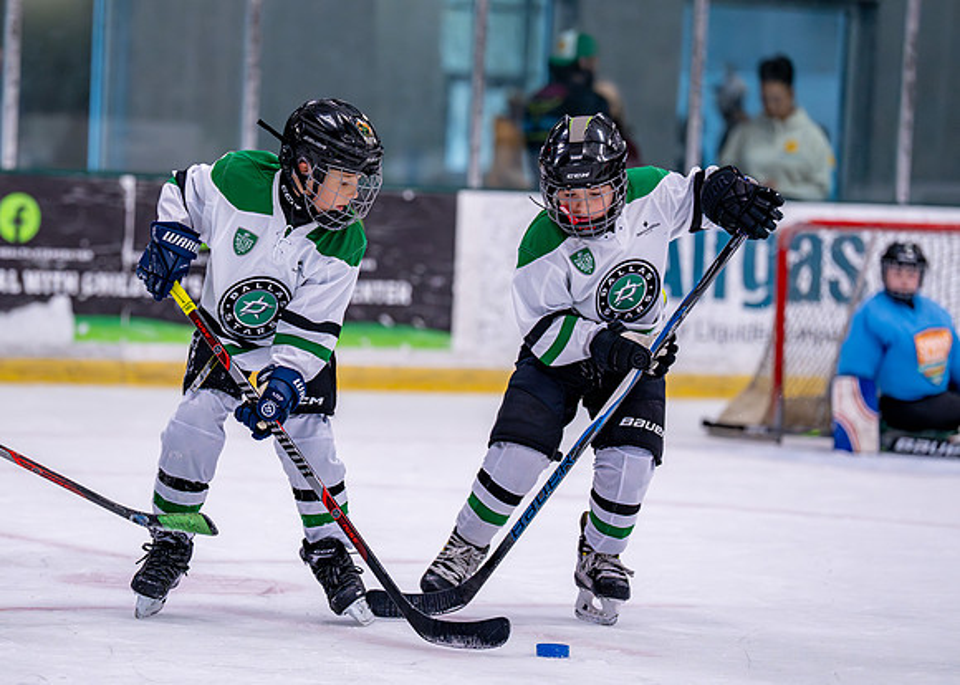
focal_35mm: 189
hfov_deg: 10.6
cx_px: 335
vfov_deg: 7.6
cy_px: 339
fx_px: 5163
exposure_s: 1/1250
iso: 2500
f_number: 2.8
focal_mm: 143
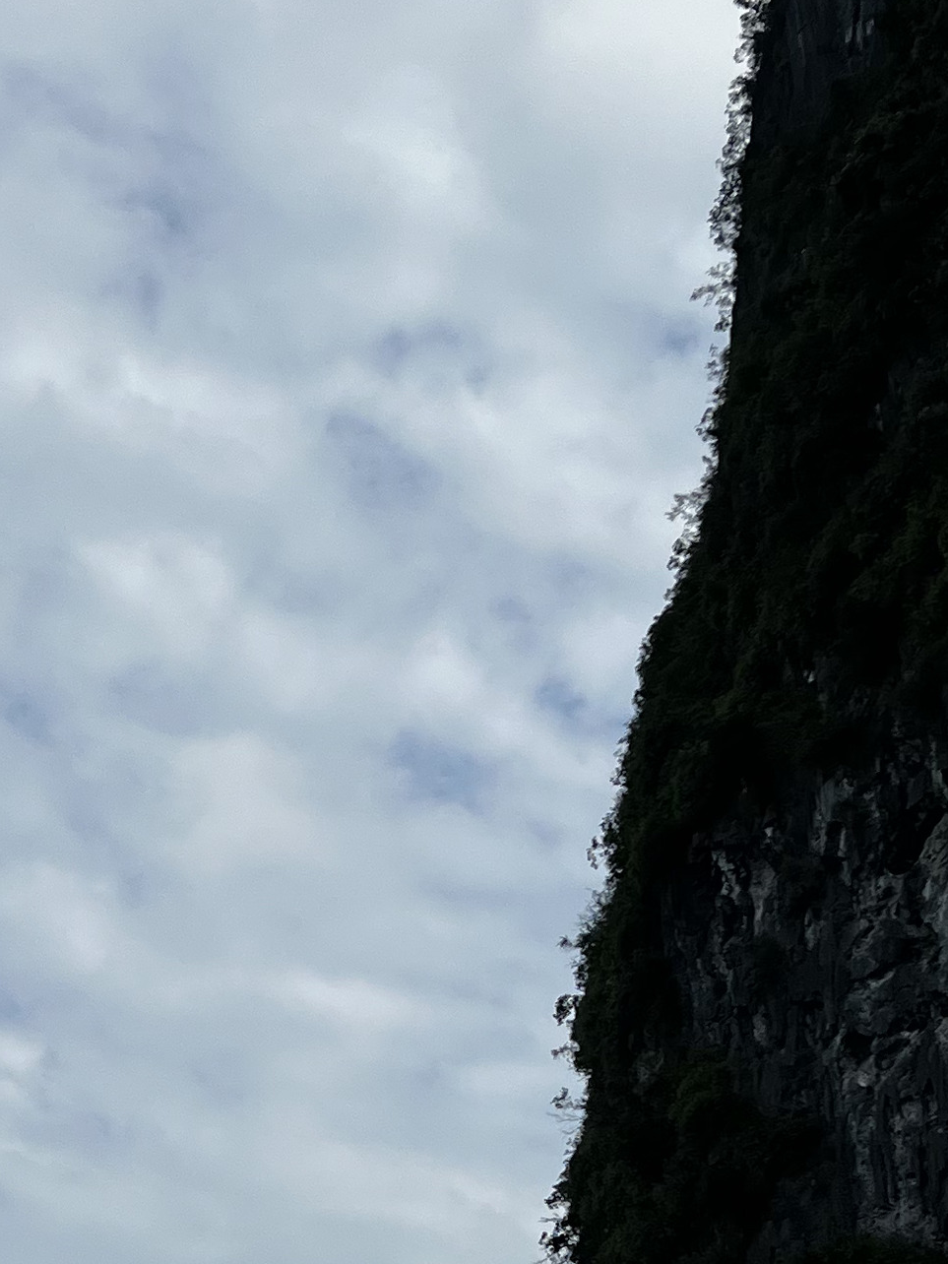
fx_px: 2958
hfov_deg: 17.3
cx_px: -202
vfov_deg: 23.7
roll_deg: +0.2
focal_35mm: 81
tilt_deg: +21.9
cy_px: 1036
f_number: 1.5
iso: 50
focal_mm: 5.7
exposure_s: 1/7463
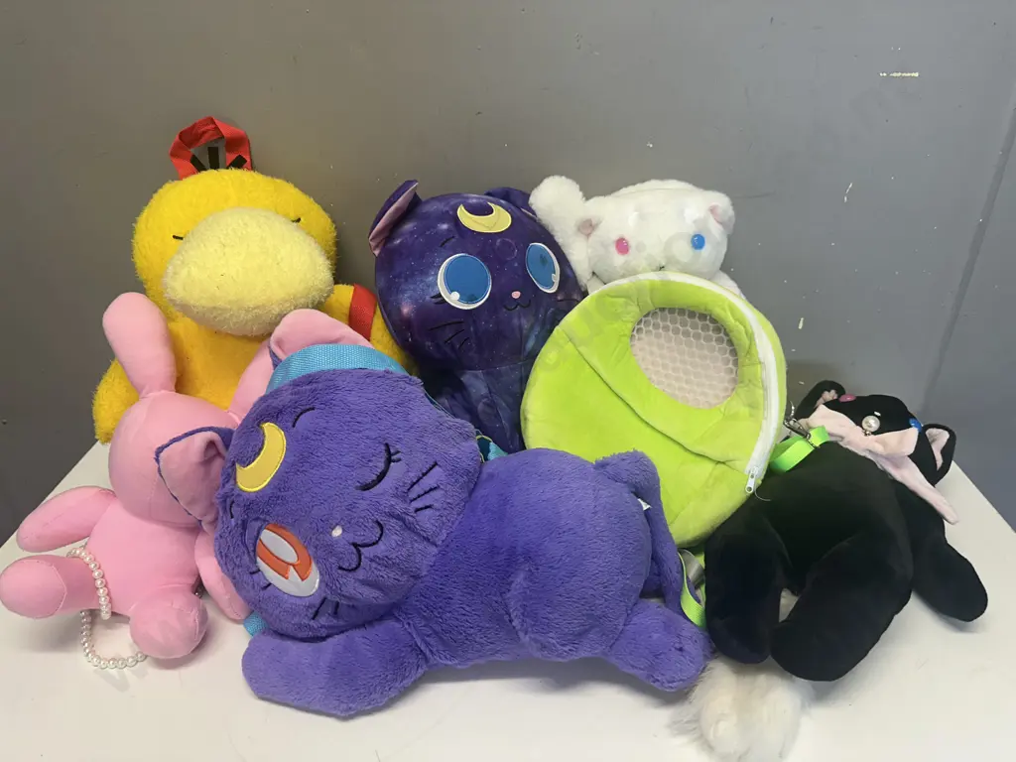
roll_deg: +0.6
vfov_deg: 56.8
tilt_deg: -29.1
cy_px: 381
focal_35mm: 24
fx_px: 704
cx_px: 508
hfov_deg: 71.6
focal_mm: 6.86
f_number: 1.78
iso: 100
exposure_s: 1/100
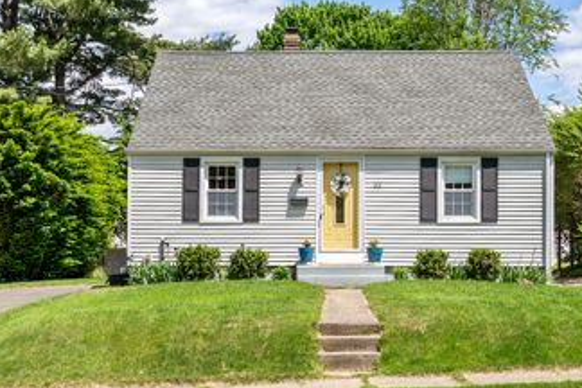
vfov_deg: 25.0
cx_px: 302
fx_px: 873
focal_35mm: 54
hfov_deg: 36.9
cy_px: 176
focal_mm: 35
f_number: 5.6
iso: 80
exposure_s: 1/500
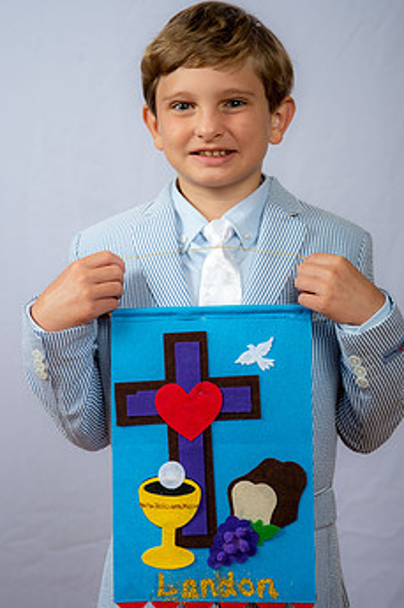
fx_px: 1452
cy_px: 301
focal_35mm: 86
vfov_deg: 23.7
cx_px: 253
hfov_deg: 15.8
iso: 250
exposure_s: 1/200
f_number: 6.3
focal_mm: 66
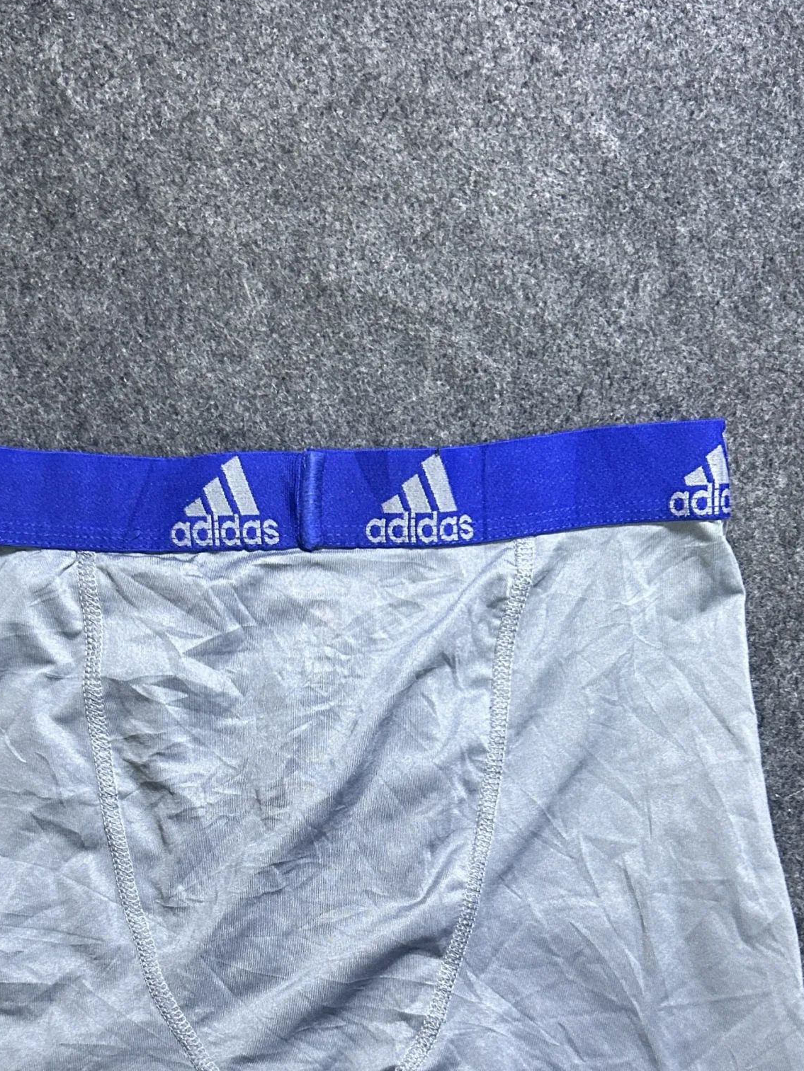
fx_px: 1362
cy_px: 844
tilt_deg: -67.7
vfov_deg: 41.3
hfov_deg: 32.7
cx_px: 310
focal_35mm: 44
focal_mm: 5.7
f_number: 1.5
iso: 400
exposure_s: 1/50
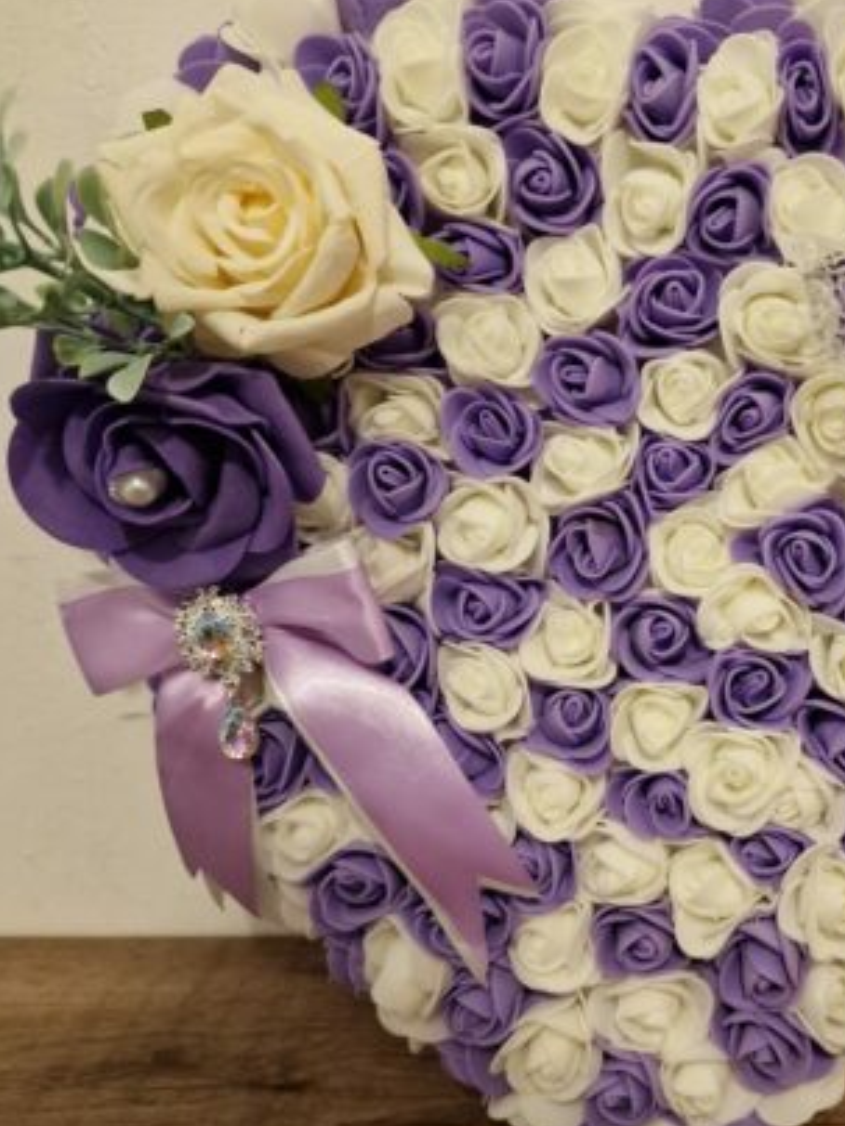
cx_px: 692
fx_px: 1237
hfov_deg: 36.3
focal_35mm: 38
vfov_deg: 49.0
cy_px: 553
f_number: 1.8
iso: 640
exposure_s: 1/40
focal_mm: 6.4
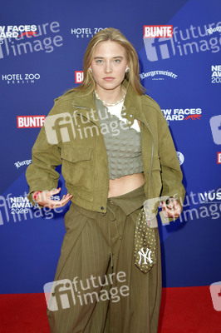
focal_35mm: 44
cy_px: 166
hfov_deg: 30.5
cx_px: 110
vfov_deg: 44.5
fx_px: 406
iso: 640
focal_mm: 44
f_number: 6.3
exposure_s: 1/200
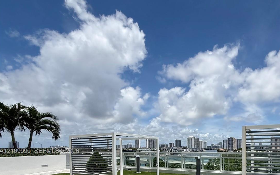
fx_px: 168
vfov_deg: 50.1
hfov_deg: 74.6
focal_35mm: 22
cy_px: 151
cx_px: 206
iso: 50
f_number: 2.2
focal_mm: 2.22
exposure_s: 1/4425
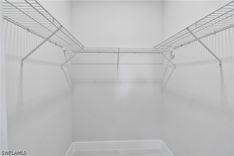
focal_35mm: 16
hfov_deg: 96.7
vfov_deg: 73.7
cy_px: 78
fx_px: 104
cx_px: 117
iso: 800
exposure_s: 1/160
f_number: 4
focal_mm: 16
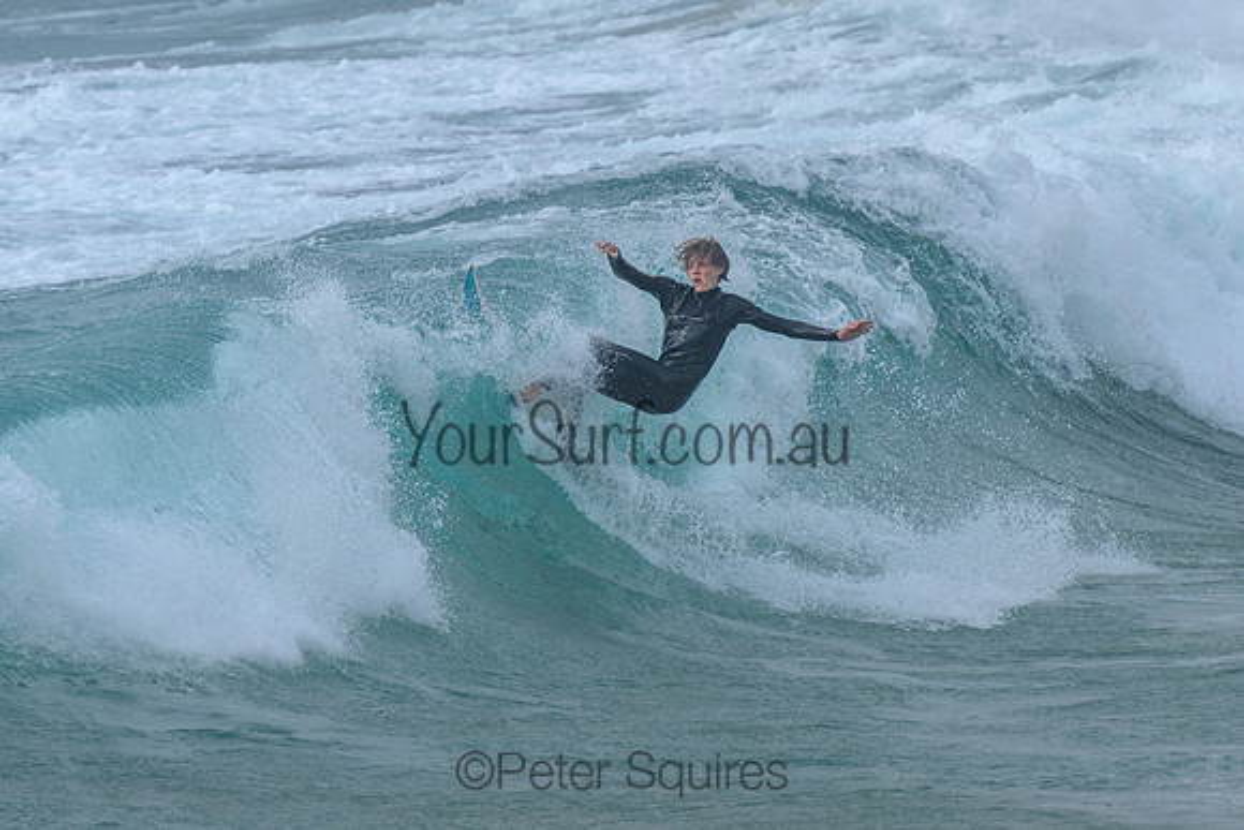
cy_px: 356
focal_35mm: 550
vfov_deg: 2.5
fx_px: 19020
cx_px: 524
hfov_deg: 3.7
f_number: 8
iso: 500
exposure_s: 1/2000
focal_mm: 400
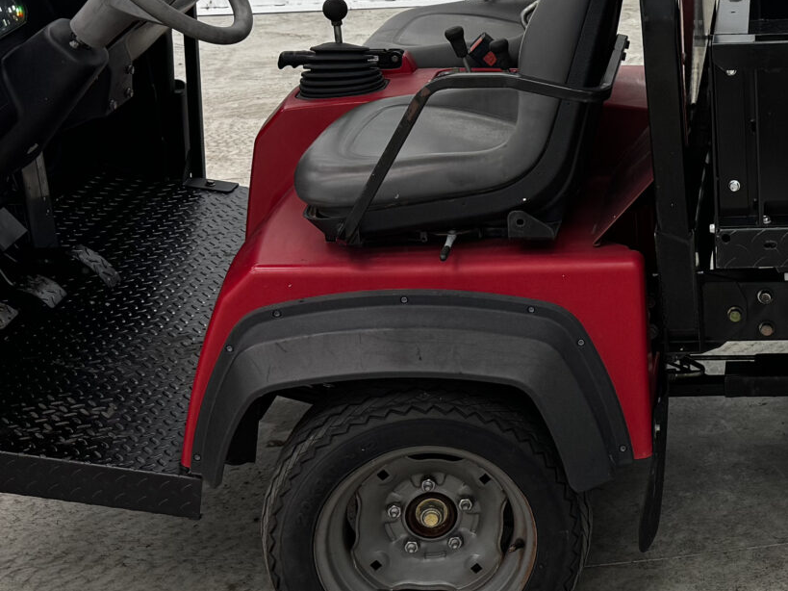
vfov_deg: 19.4
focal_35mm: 75
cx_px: 785
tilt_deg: -16.5
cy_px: 120
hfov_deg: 24.8
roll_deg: +0.2
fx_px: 1707
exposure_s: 1/120
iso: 100
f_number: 1.78
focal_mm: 6.76
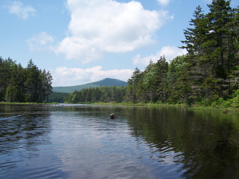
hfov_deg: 49.0
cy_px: 90
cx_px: 120
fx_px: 262
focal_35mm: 38
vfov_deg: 37.7
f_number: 4
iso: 80
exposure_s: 1/640
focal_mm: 6.3
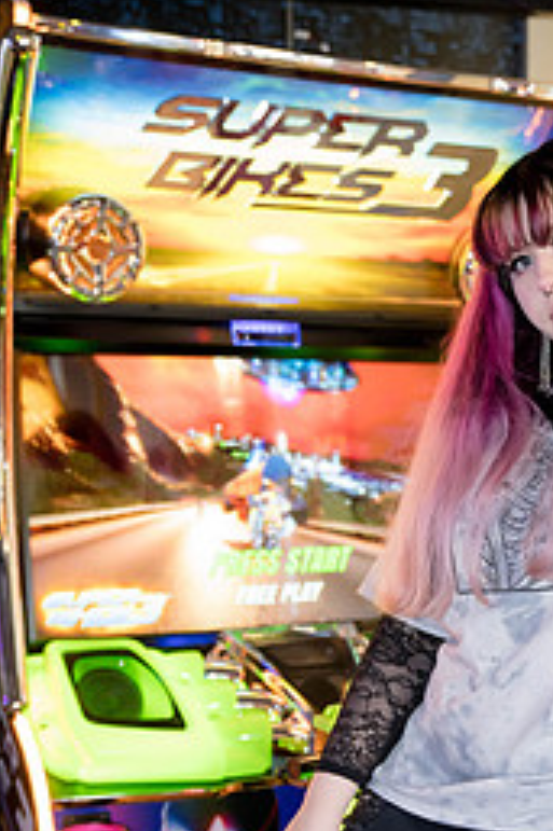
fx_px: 1453
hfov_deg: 21.1
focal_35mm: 63
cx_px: 482
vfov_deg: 31.5
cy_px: 595
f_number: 2.8
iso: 2500
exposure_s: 1/160
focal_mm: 36
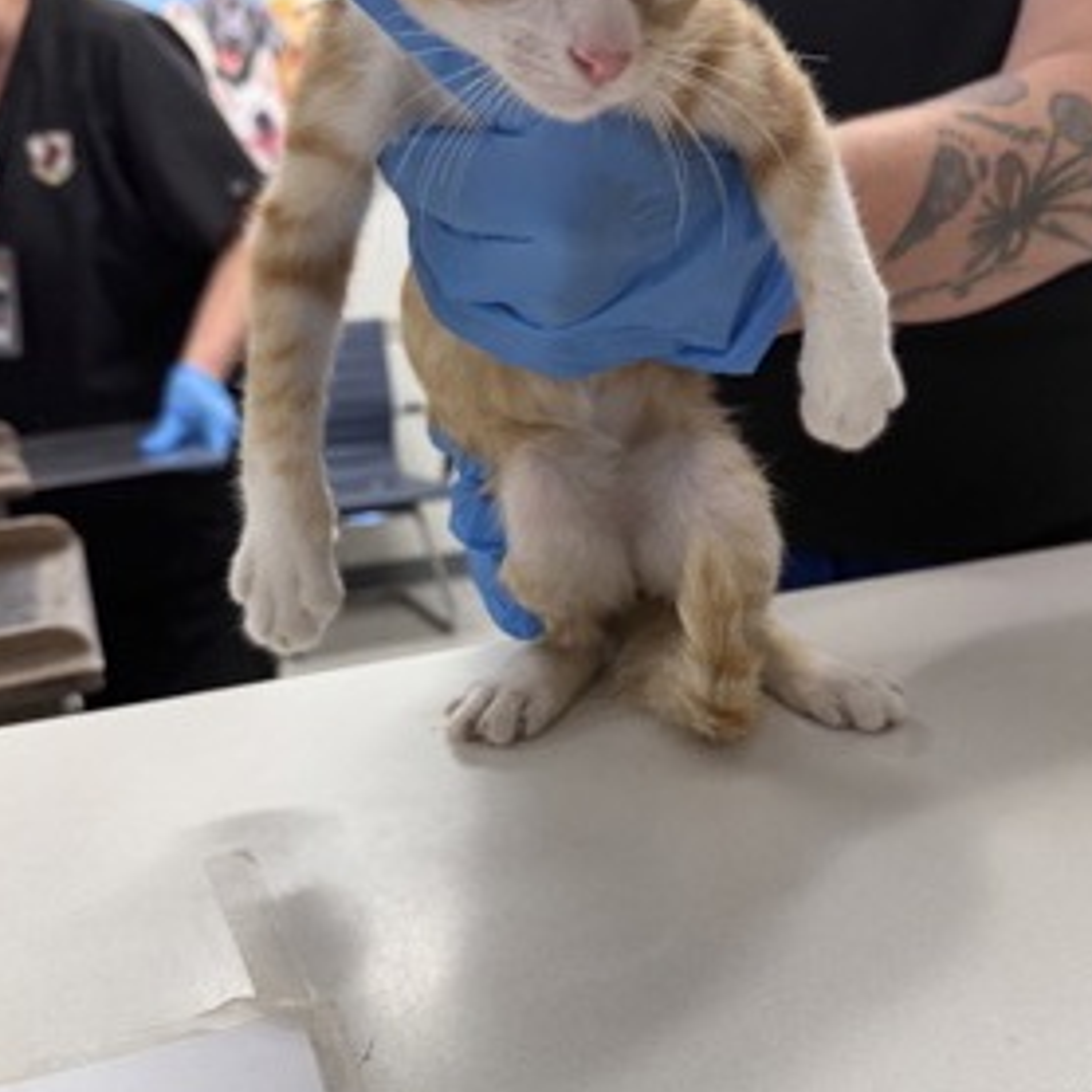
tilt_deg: -13.3
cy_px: 546
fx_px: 1142
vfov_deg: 51.1
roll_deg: +1.4
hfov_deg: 51.1
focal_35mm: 32
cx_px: 579
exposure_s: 1/120
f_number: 1.78
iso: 160
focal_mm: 6.76
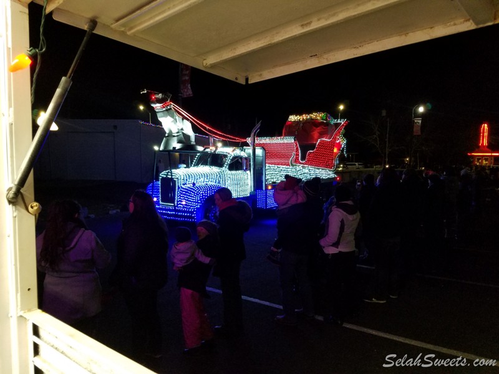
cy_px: 187
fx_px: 375
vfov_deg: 53.1
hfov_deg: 67.3
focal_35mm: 26
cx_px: 250
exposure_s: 1/24
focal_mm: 4.2
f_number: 1.7
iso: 250
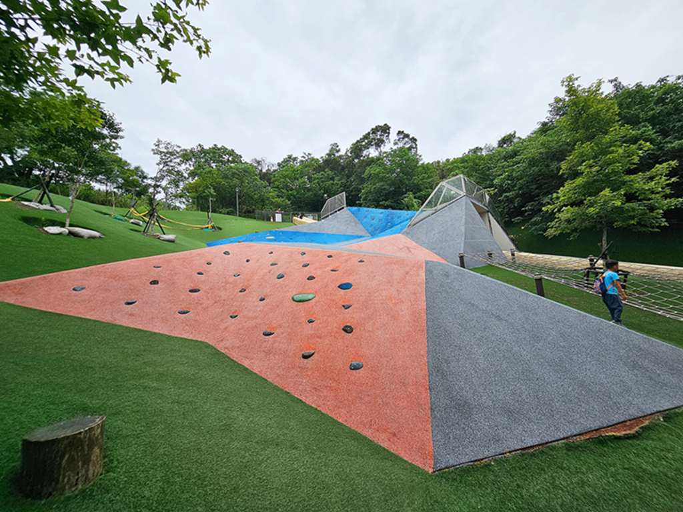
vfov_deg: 89.9
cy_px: 256
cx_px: 342
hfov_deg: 106.2
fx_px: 256
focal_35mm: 13
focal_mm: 2.2
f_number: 2.2
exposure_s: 1/3075
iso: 50
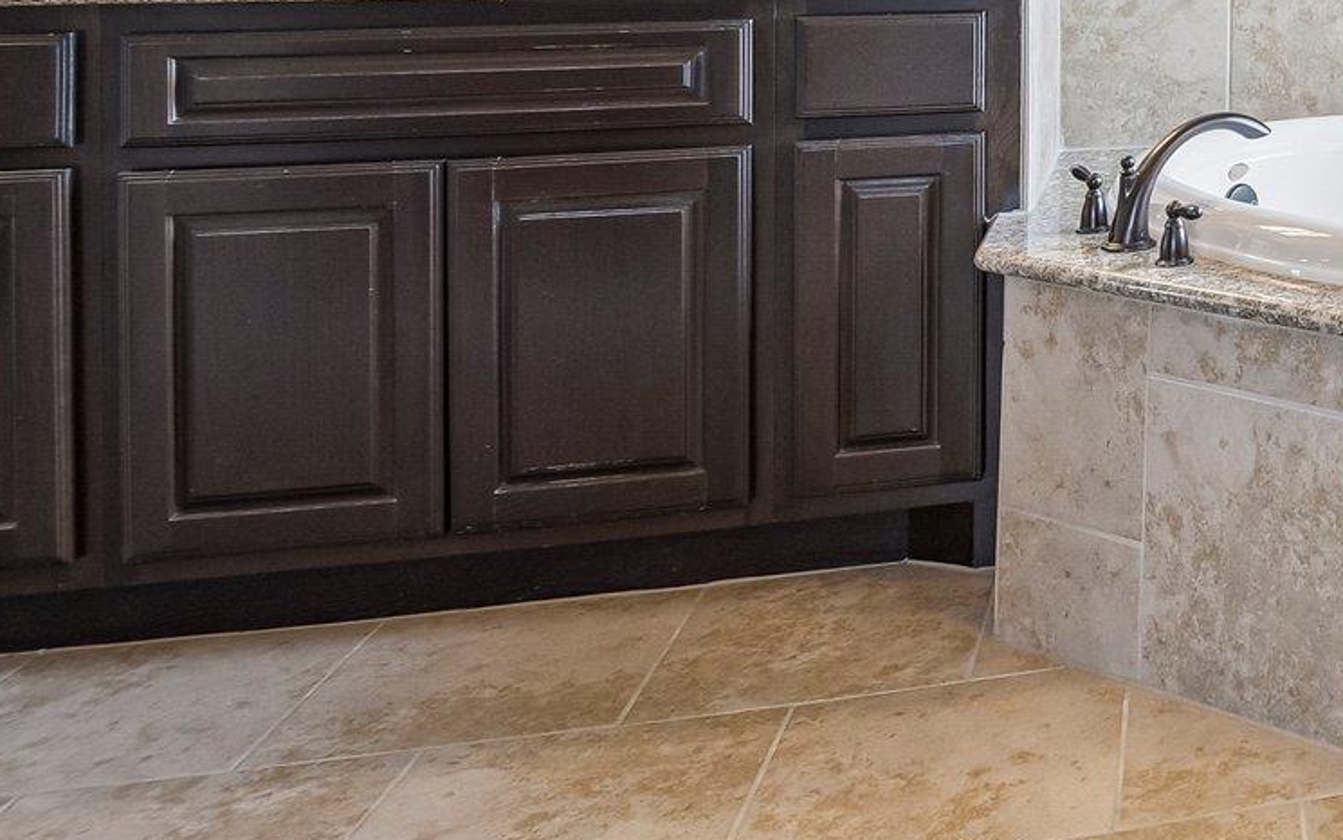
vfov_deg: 26.5
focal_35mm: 42
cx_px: 1707
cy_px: -215
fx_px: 1538
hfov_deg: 34.7
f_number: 8
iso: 400
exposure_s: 1/15
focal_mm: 10
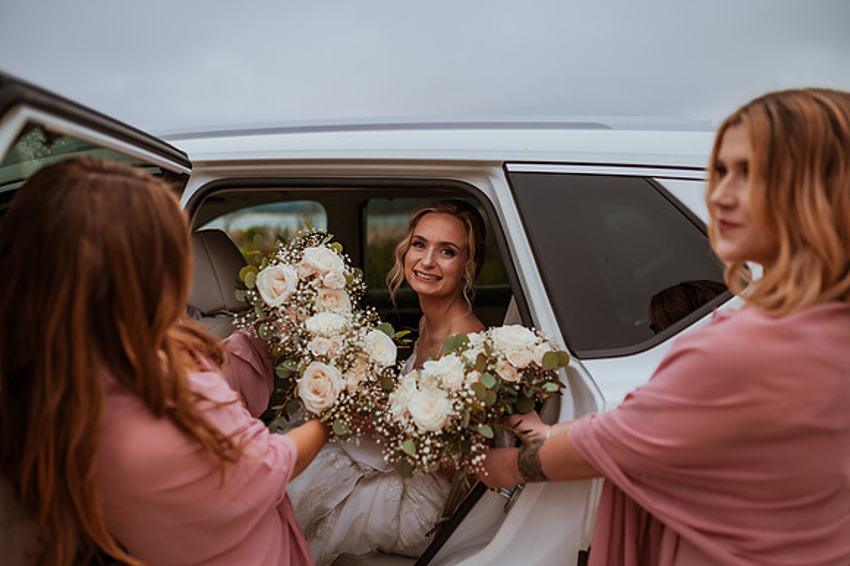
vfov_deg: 37.8
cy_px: 283
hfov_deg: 54.5
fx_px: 826
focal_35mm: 35
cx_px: 425
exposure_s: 1/2500
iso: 400
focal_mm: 35
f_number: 2
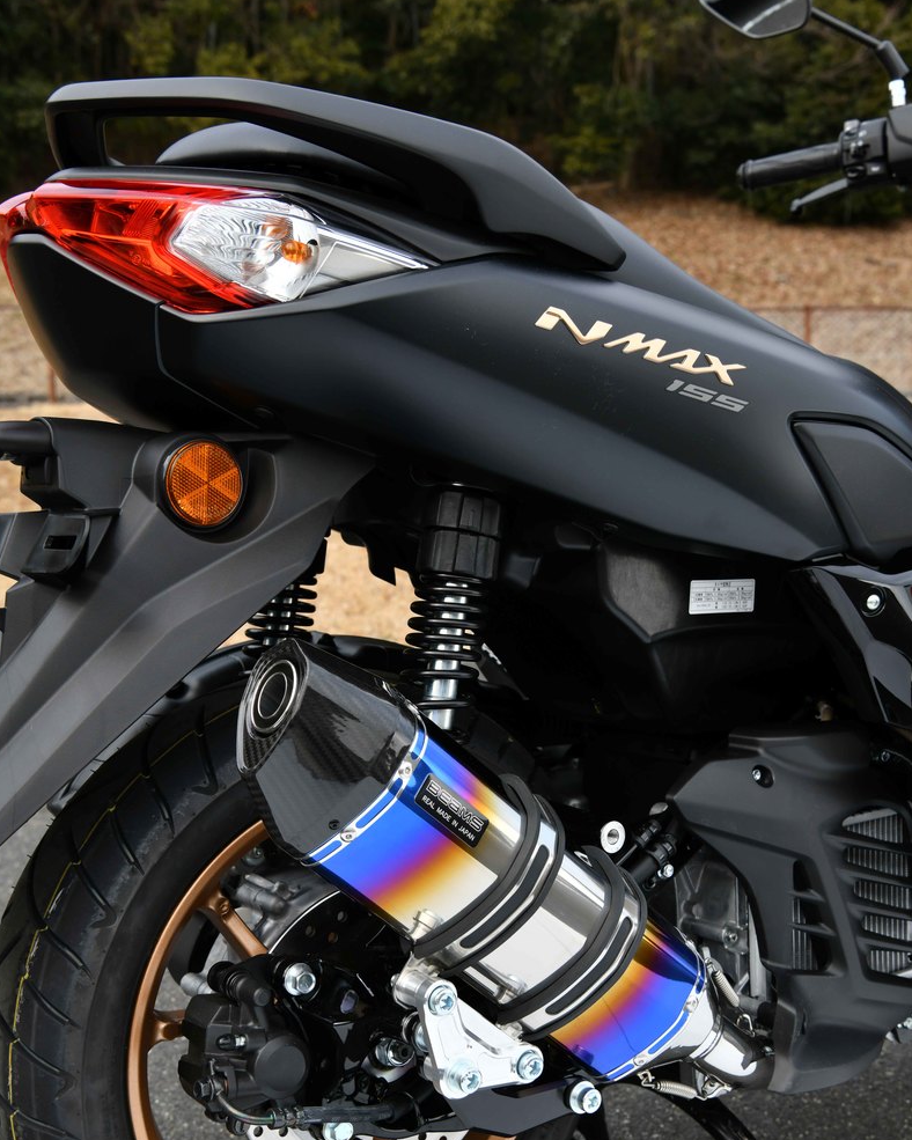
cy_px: 664
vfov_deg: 38.7
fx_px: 1620
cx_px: 451
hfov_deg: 31.5
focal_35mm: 48
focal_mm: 42
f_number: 9
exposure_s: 1/400
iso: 400
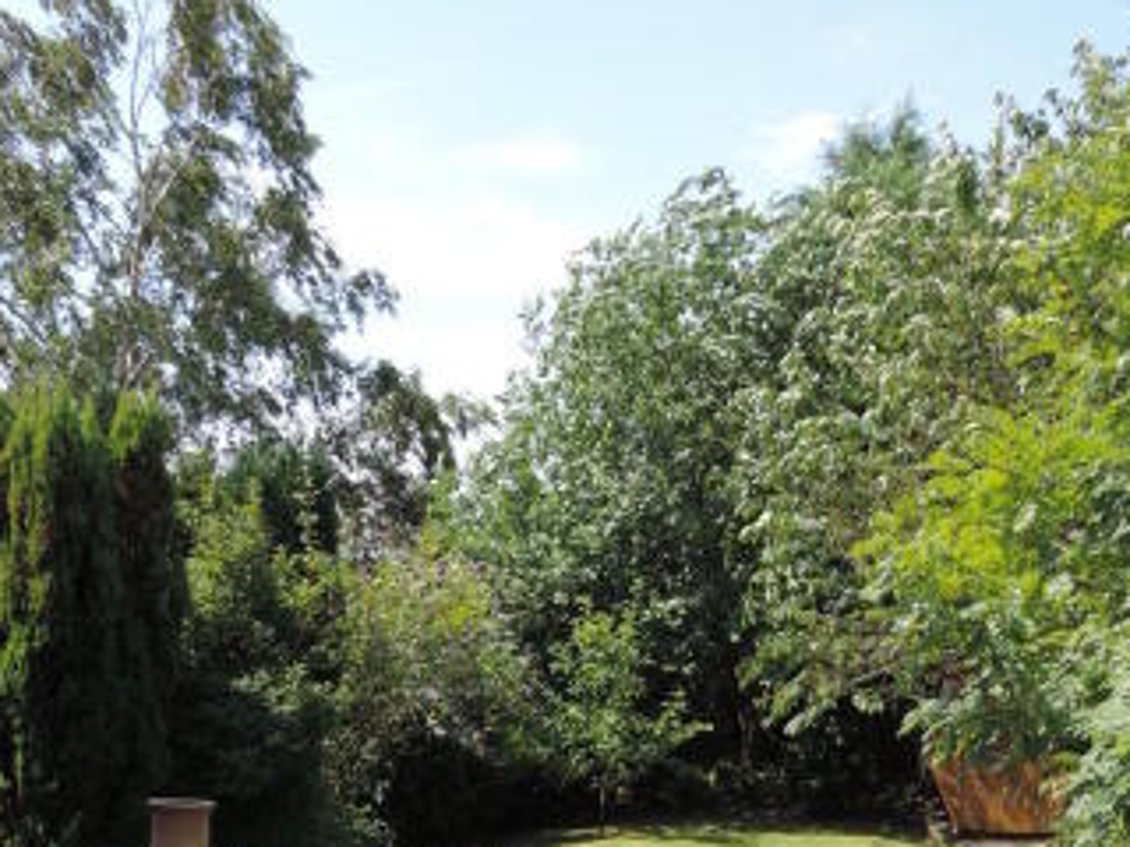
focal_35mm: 41
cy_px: 768
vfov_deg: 33.2
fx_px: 1338
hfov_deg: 45.8
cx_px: 576
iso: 80
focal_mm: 5.3
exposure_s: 1/400
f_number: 3.1
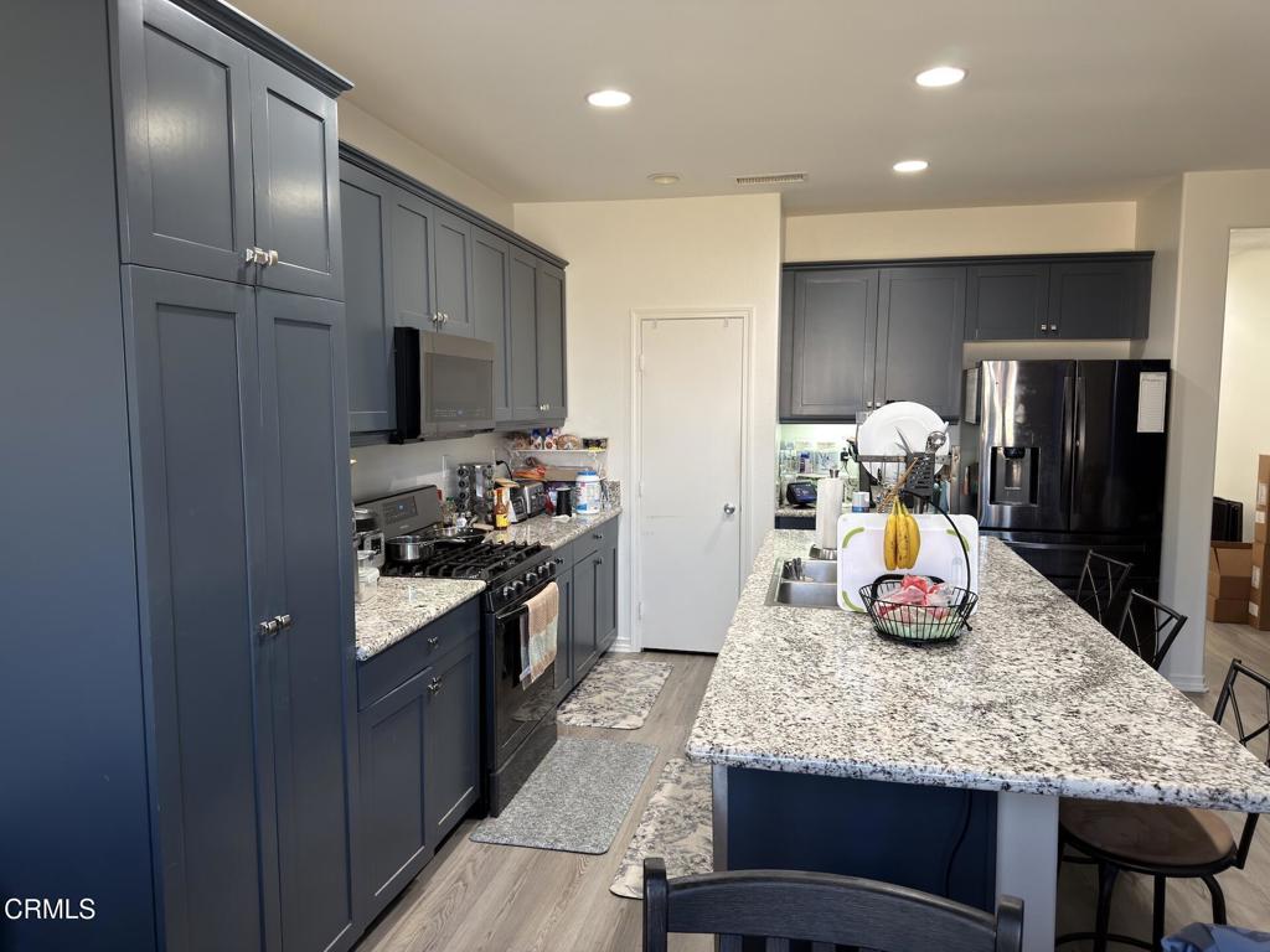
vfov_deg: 56.8
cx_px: 635
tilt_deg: -5.6
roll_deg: -0.3
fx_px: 881
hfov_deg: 71.6
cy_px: 476
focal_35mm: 24
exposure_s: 1/60
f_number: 1.78
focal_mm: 6.76
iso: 200
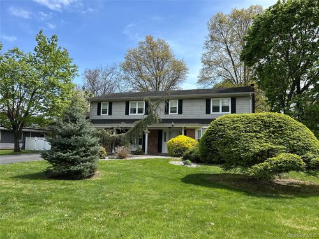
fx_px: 240
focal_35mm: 26
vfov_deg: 53.1
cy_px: 120
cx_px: 160
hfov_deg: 67.3
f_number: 1.5
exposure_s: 1/3077
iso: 50
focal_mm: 5.7
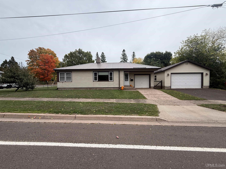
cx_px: 113
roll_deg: +0.5
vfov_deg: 85.7
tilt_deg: -1.6
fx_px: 91
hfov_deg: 102.1
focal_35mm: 14
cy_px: 84
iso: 50
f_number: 2.2
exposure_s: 1/1050
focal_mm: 2.22
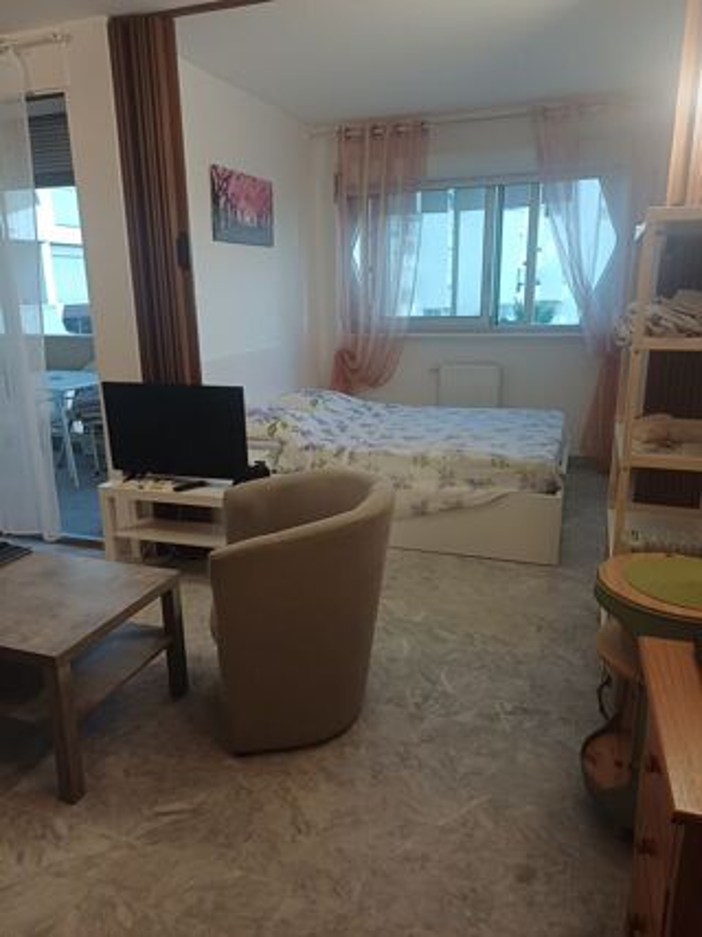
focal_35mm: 25
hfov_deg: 54.9
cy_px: 468
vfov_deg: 69.4
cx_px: 351
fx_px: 676
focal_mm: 4.65
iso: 320
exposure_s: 1/40
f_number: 1.8
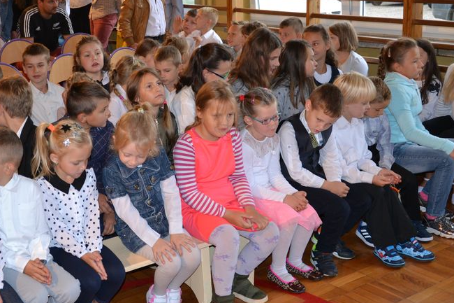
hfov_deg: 36.6
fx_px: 681
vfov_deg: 25.0
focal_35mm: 54
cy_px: 124
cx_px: 161
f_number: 4
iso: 1100
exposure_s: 1/60
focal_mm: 26
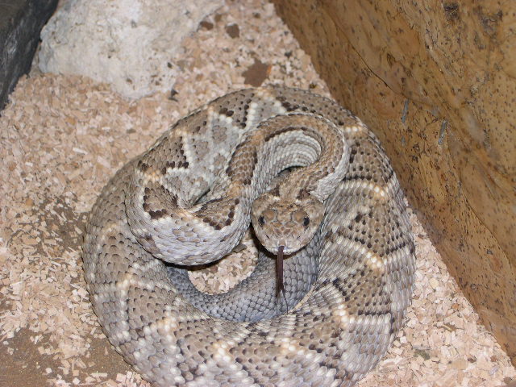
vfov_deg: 16.1
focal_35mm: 92
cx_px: 258
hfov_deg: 21.3
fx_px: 1371
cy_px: 194
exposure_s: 1/60
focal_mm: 19.5
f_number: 4.5
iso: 100
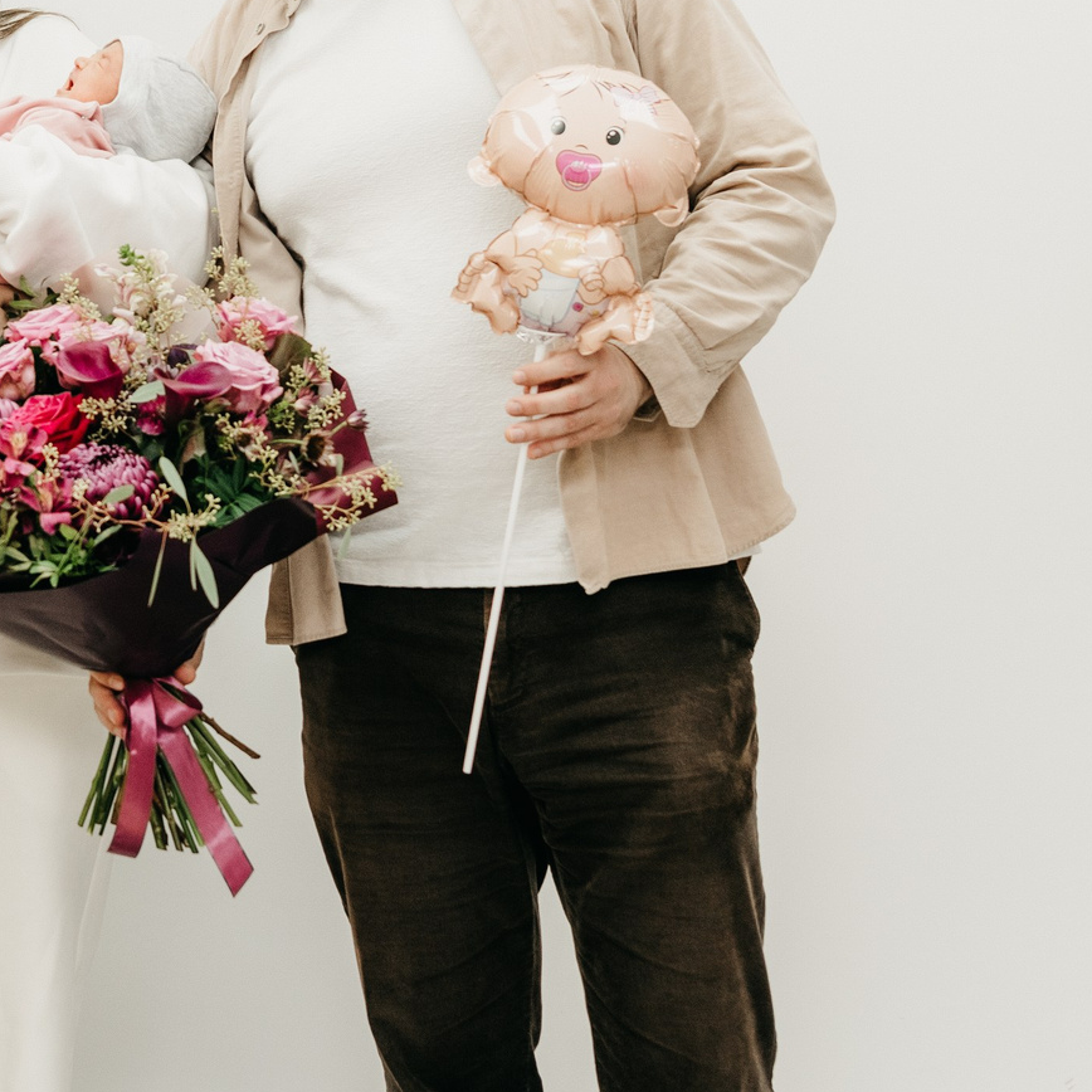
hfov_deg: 14.8
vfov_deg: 14.7
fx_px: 4176
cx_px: 160
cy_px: 89
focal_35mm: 117
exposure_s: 1/160
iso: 250
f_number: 4
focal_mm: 45
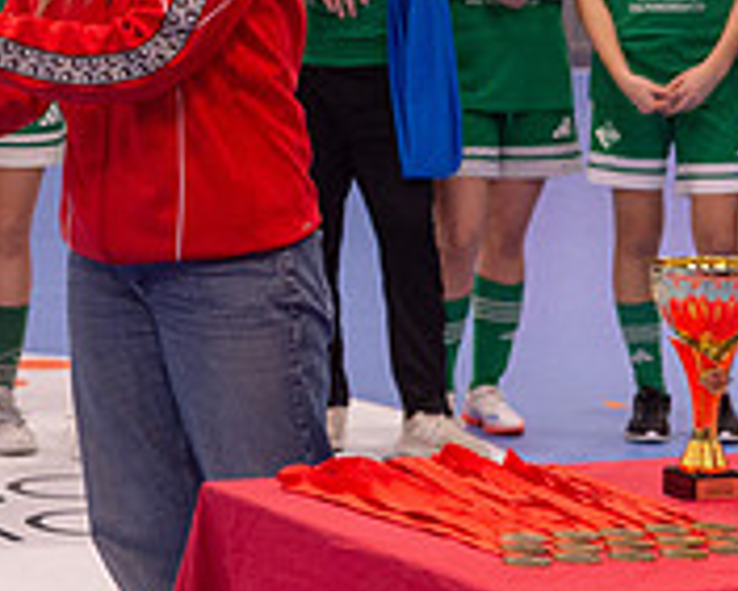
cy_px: 117
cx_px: -407
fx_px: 4043
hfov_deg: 10.1
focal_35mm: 185
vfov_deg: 8.3
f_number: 3.2
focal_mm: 60
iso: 3200
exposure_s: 1/640
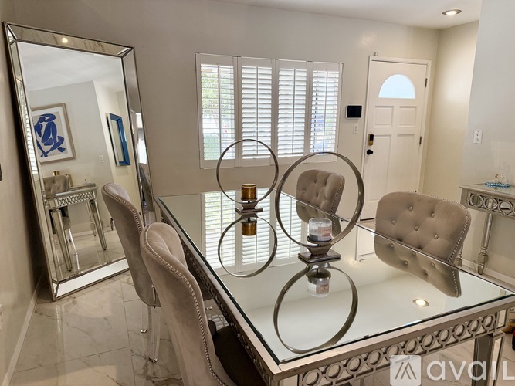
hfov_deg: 71.6
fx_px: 357
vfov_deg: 56.8
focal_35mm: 24
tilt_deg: -13.4
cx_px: 258
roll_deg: -0.1
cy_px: 193
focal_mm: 6.76
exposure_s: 1/128
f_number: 1.78
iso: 200
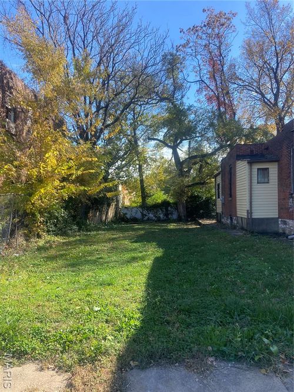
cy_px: 196
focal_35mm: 26
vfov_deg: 67.3
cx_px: 147
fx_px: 295
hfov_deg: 53.0
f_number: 1.8
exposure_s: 1/1147
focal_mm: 4.25
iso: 32
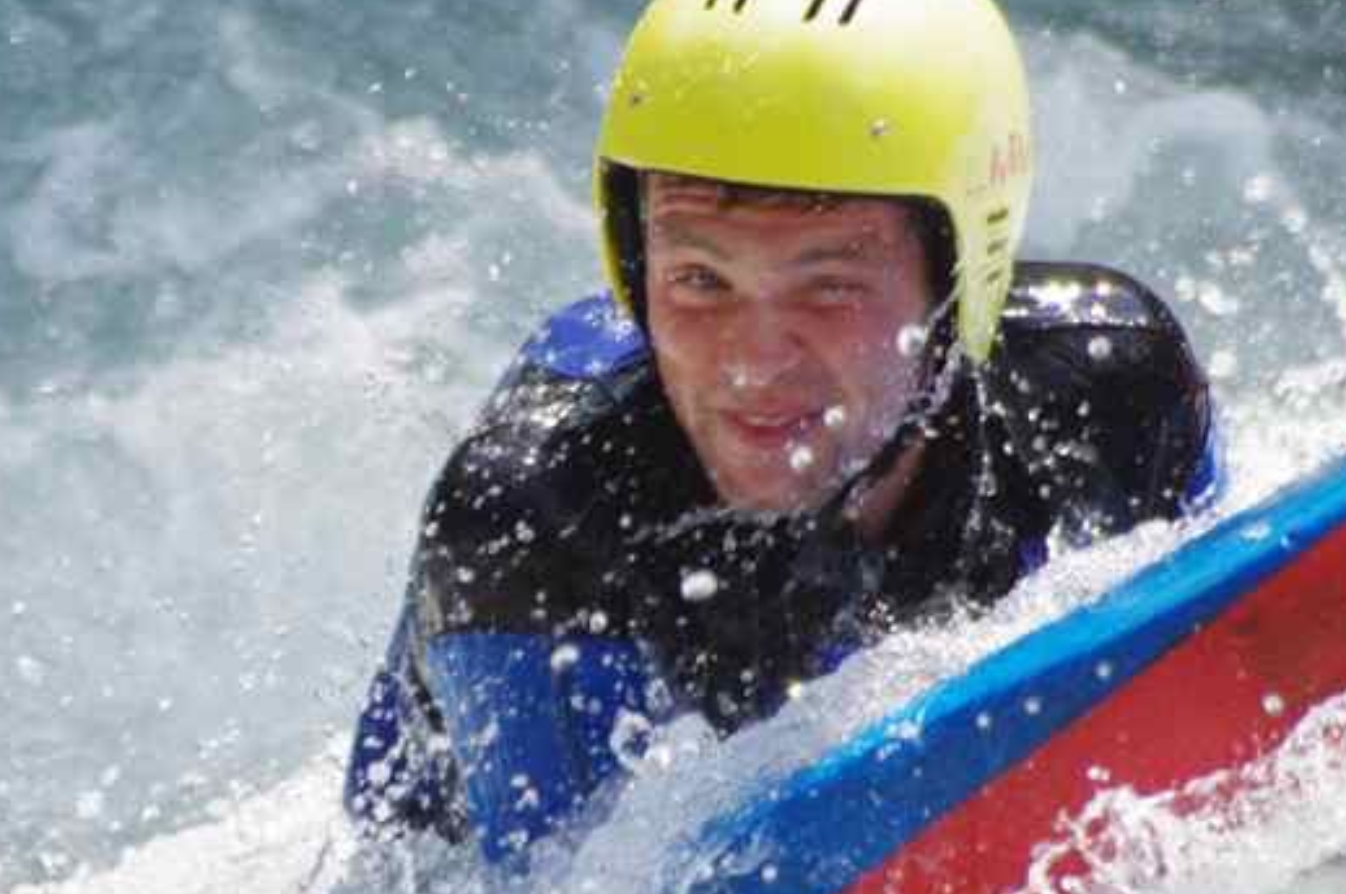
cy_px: 499
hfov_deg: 2.4
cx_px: 520
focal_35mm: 868
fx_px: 32413
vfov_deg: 1.6
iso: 400
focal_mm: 300
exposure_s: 1/800
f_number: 5.6
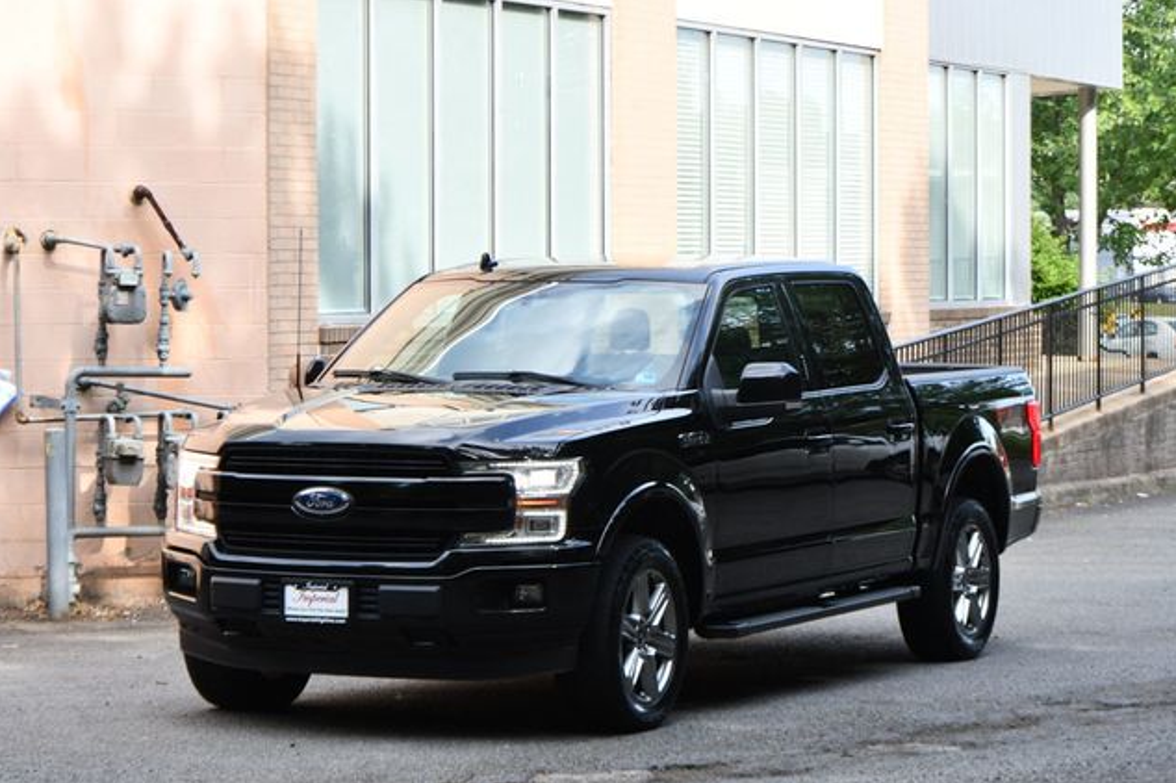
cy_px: 393
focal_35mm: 106
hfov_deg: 19.3
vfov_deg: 12.9
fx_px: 3461
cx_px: 588
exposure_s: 1/250
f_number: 6.3
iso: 200
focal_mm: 70
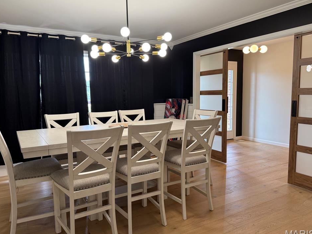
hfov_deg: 67.3
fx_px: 234
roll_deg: +0.6
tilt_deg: -5.3
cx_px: 149
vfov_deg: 53.1
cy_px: 114
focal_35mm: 26
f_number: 1.78
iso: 160
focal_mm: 6.76
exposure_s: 1/120
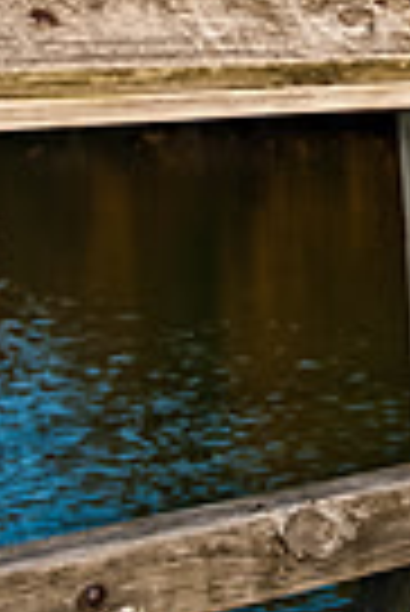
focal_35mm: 144
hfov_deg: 9.3
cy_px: 0
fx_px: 2448
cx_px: 615
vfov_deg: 14.1
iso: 100
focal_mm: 29
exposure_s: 1/250
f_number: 2.8
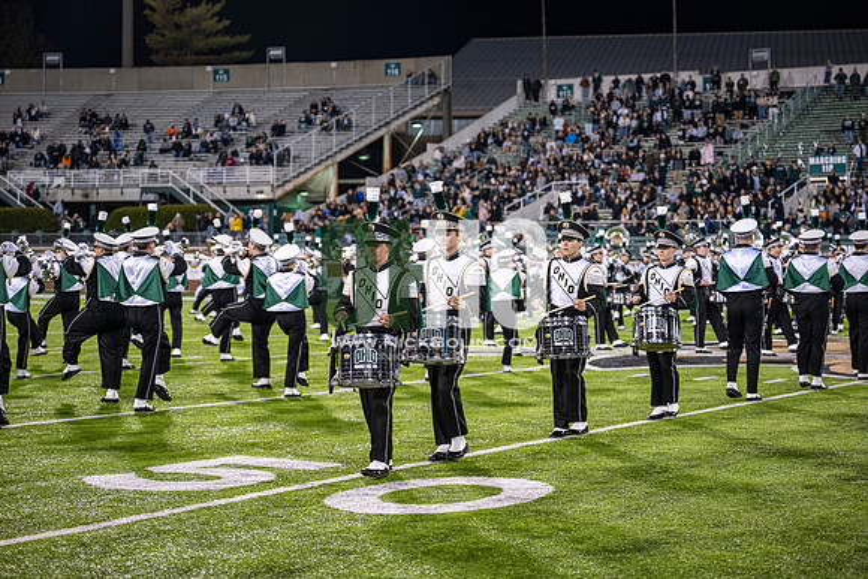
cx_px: 434
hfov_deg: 28.8
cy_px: 290
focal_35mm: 70
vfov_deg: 19.5
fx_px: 1688
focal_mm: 70
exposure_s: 1/500
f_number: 3.2
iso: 1250
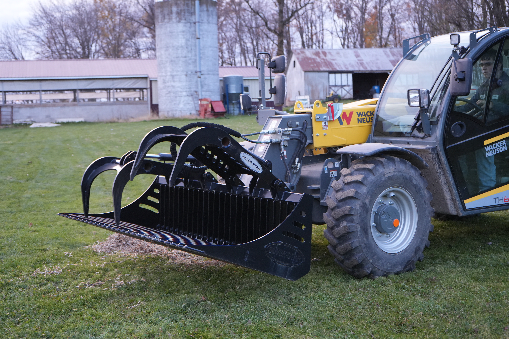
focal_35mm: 58
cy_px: 170
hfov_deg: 34.5
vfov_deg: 23.4
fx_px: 820
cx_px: 254
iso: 2000
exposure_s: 1/160
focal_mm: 58
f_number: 5
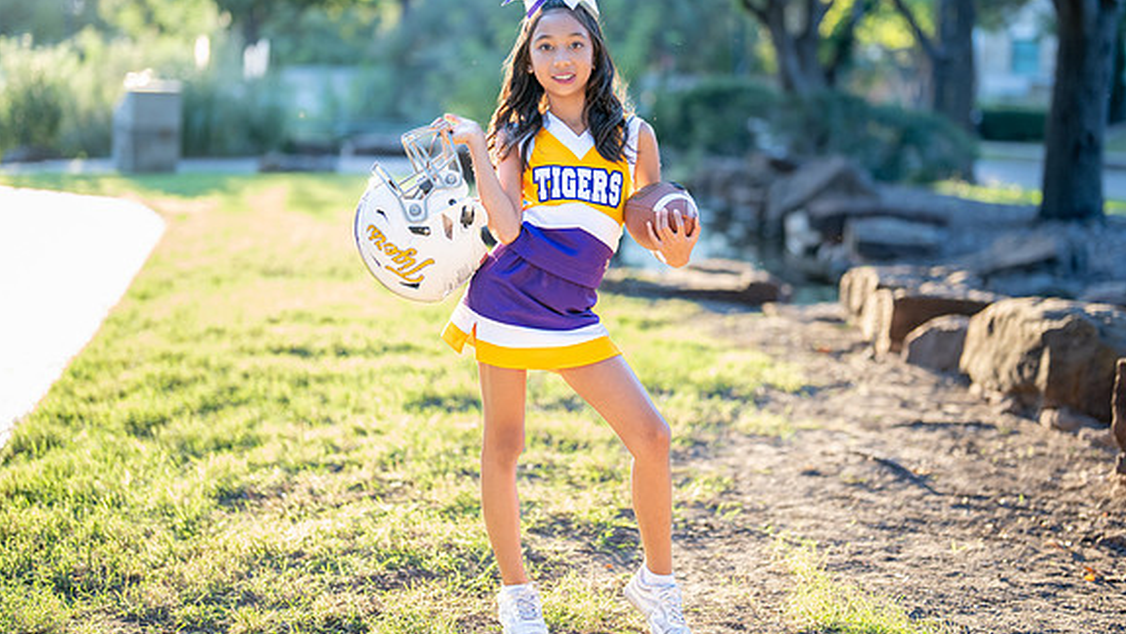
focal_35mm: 68
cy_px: 253
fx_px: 2031
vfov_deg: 17.7
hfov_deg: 31.0
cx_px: 590
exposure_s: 1/400
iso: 250
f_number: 1.2
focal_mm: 50
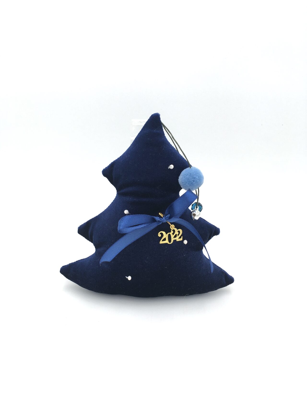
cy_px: 204
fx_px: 343
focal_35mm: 29
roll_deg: -3.2
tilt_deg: -24.8
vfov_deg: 61.7
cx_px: 154
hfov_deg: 48.2
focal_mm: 4.15
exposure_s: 1/301
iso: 25
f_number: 2.2
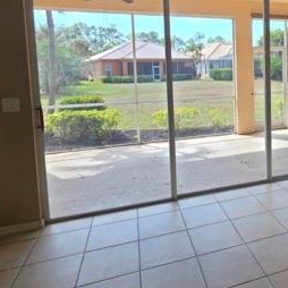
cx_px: 248
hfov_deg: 50.6
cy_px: 90
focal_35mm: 29
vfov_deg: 54.2
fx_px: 273
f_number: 1.9
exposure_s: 1/120
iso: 20
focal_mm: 2.2
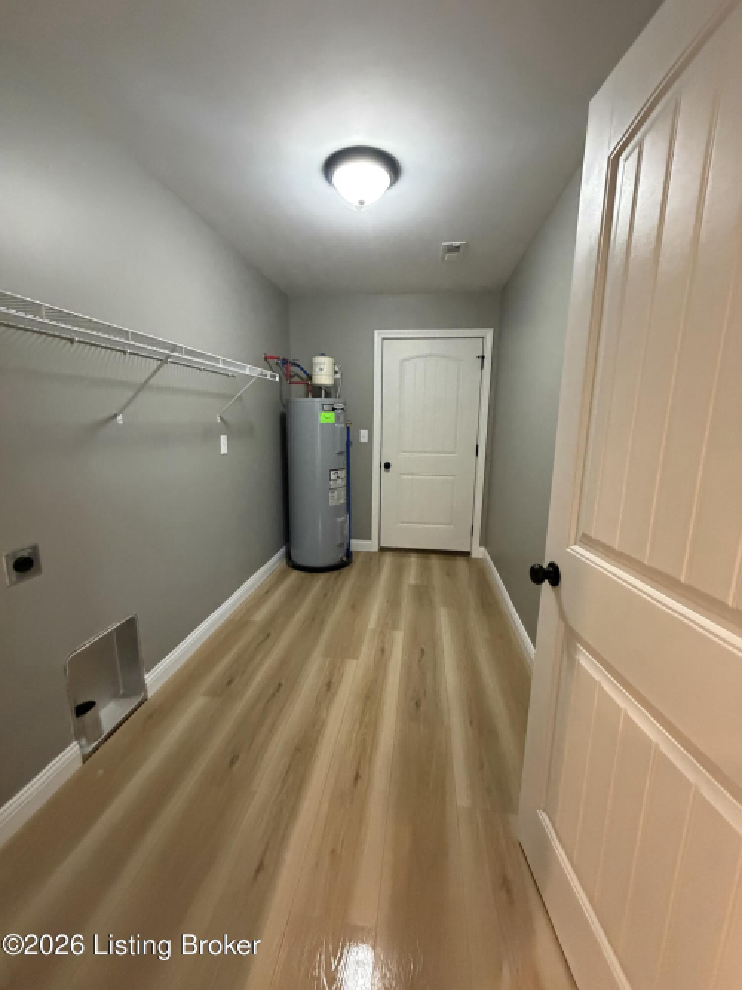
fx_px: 400
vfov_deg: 102.1
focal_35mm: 14
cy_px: 495
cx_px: 371
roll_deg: -2.0
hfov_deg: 85.7
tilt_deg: -8.9
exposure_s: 1/60
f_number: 2.2
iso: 800
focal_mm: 2.22
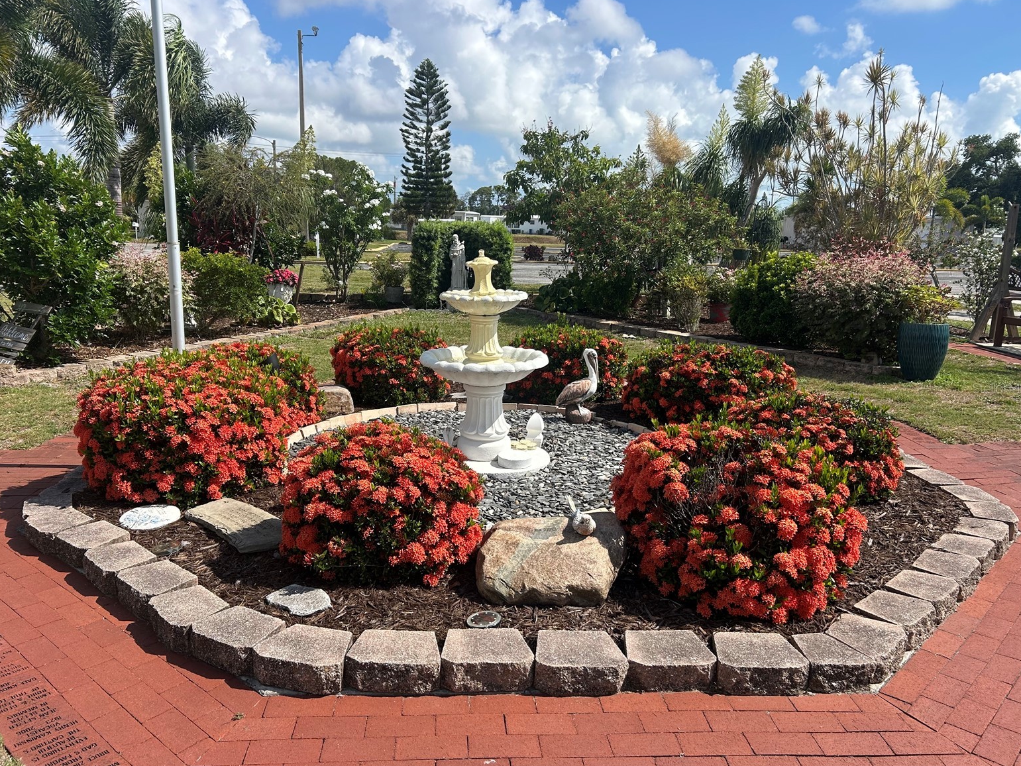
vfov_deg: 51.4
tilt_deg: -11.4
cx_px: 505
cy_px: 388
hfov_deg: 65.3
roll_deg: -1.4
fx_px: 796
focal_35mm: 27
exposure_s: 1/3460
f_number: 1.5
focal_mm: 5.7
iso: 50
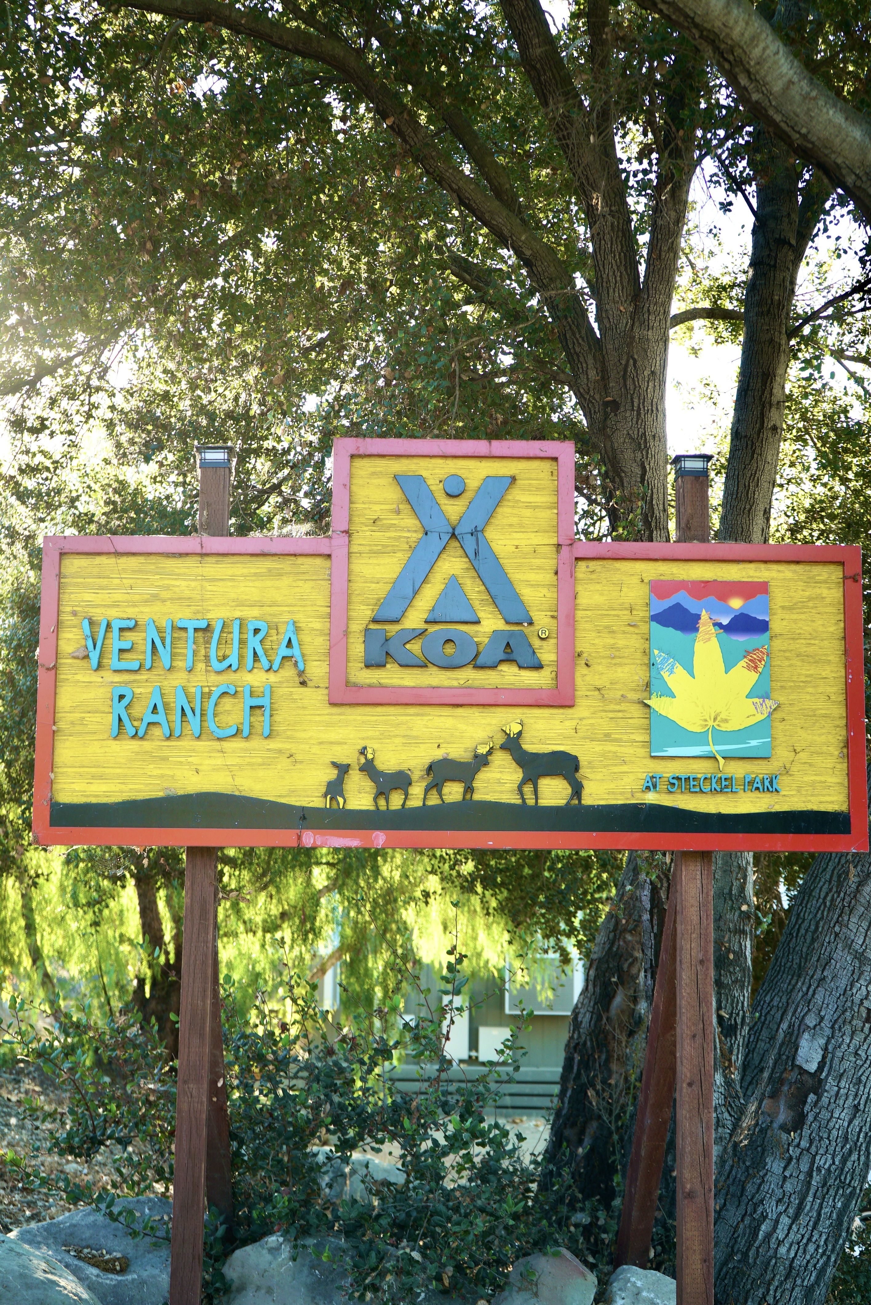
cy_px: 652
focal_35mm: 45
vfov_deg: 43.6
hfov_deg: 29.9
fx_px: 1631
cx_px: 436
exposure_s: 1/125
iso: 200
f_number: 5
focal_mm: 45
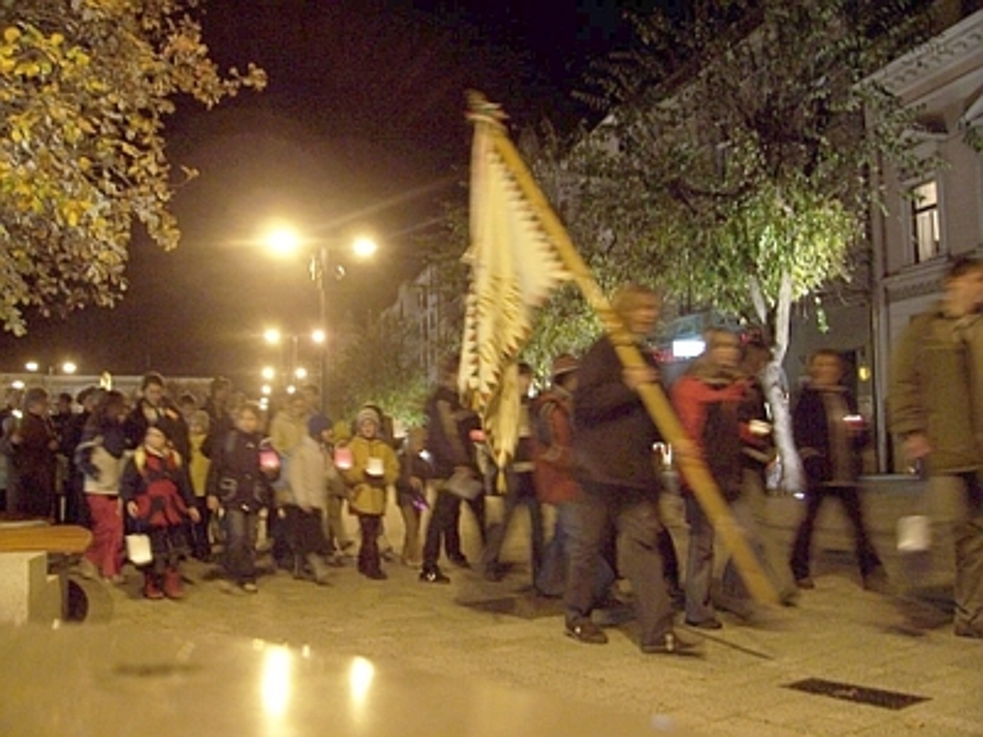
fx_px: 966
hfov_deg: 54.0
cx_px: 492
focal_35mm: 34
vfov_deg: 41.8
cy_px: 368
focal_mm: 5.6
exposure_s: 1/8
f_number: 2.7
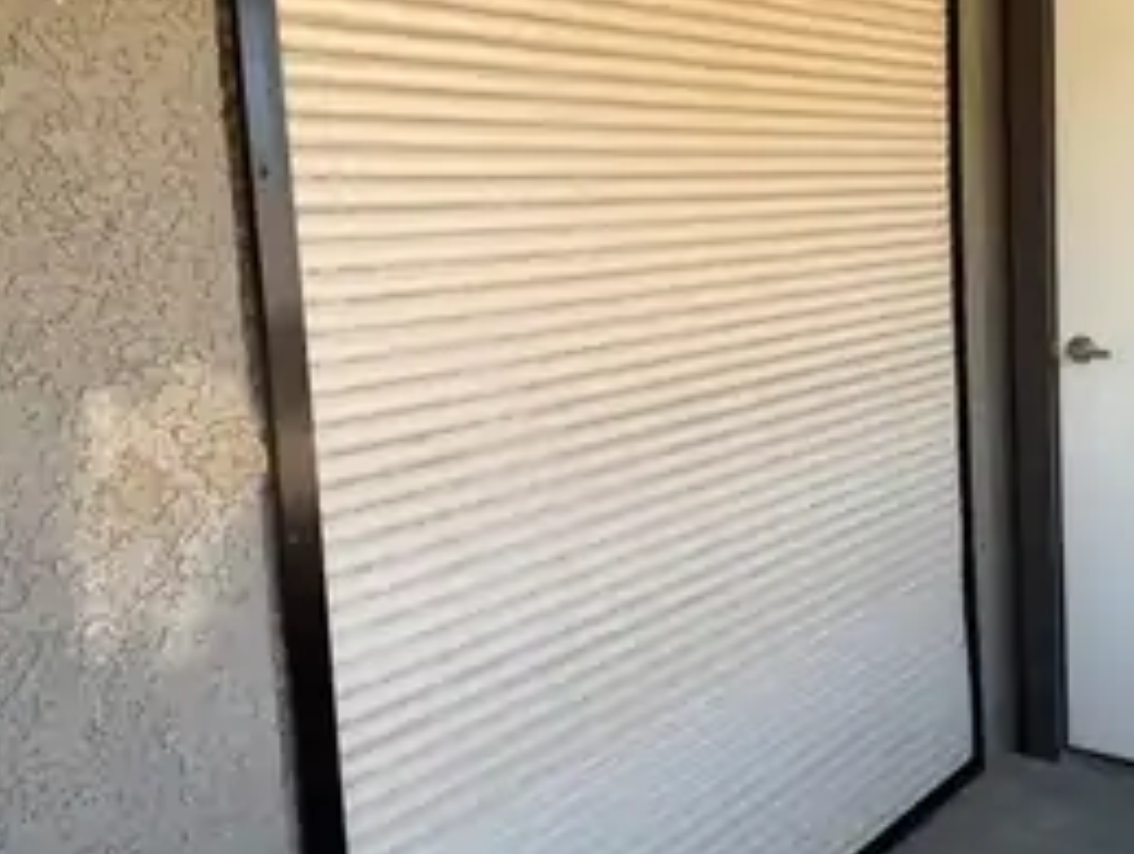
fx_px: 1214
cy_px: 324
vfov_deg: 38.5
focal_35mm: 37
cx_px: 687
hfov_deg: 49.7
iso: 64
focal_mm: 6.76
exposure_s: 1/153
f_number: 1.78
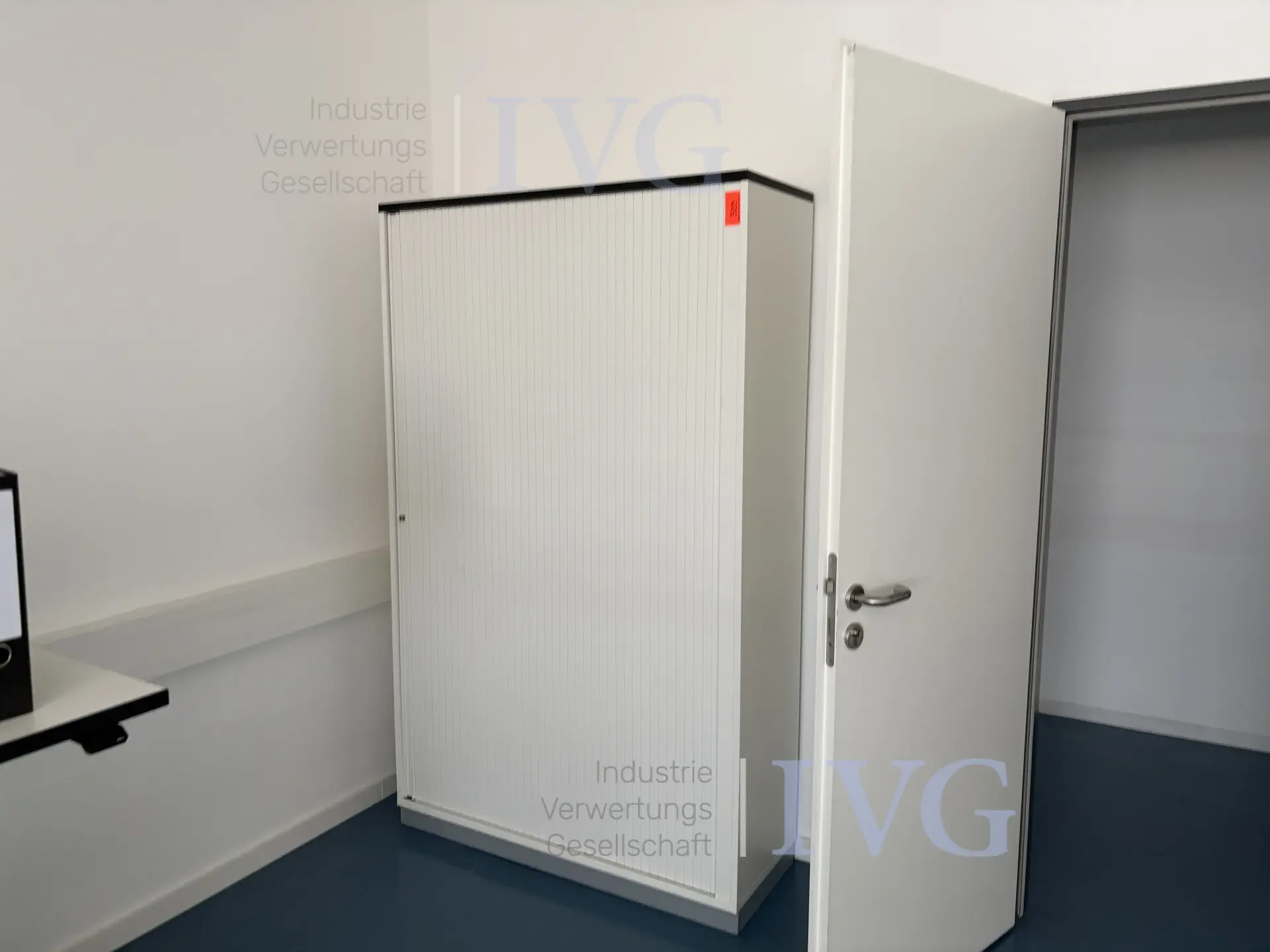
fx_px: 954
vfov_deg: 53.1
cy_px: 476
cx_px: 635
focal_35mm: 26
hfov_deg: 67.3
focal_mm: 5.96
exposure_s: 1/60
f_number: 1.6
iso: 250
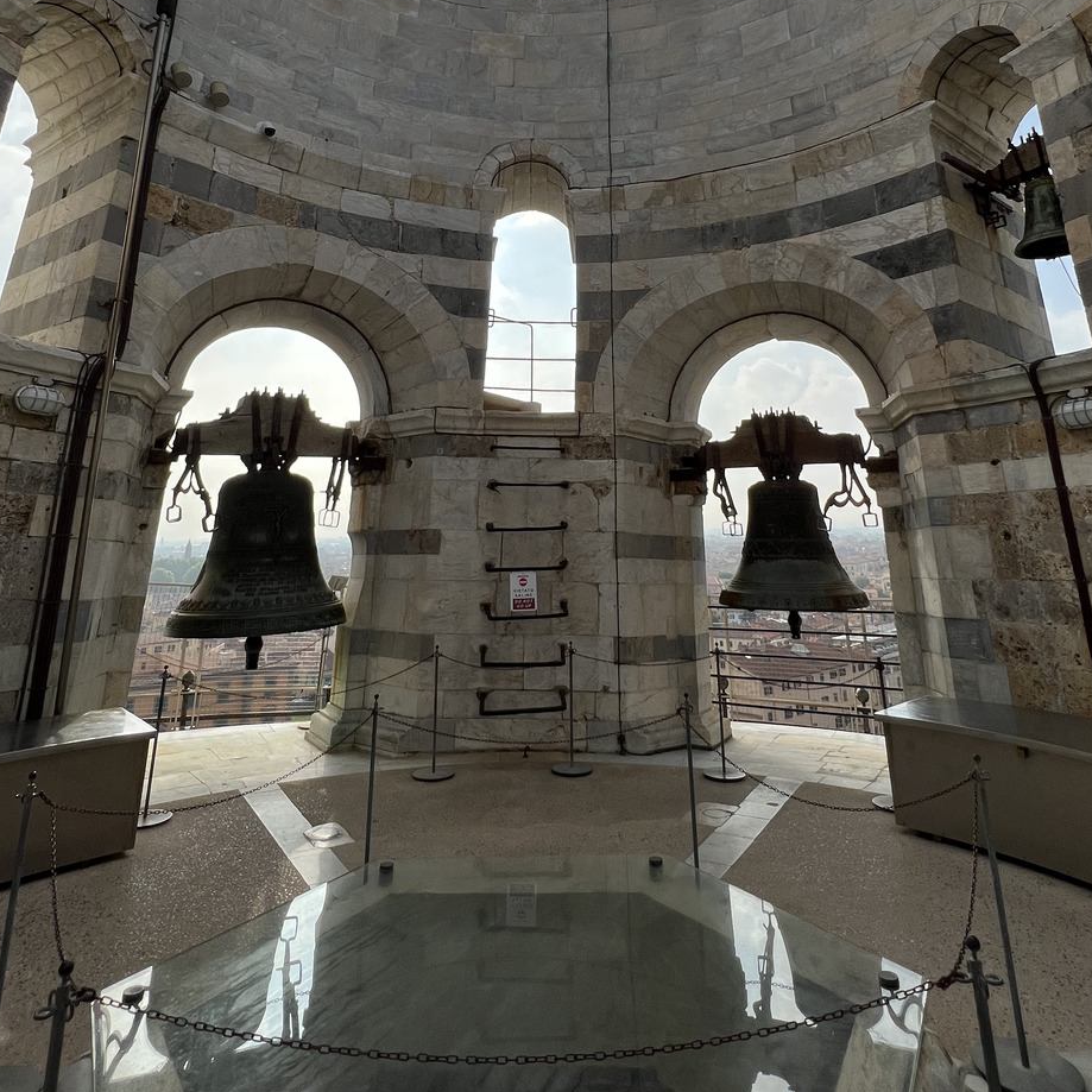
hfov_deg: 74.8
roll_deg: +1.0
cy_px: 305
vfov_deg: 70.9
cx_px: 542
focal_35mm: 20
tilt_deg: +16.3
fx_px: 714
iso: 32
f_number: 1.8
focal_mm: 1.57
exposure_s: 1/2538
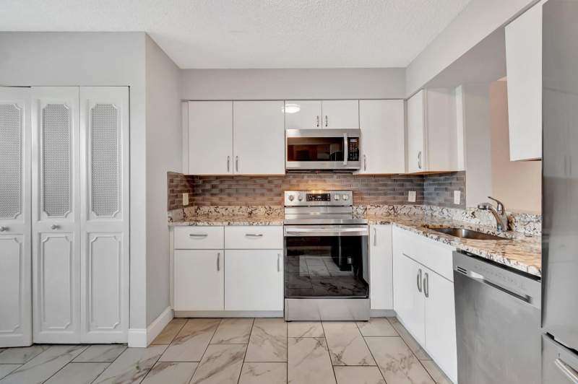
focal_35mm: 15
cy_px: 192
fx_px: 241
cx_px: 289
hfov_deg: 100.4
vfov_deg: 77.2
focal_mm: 10
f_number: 8
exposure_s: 1/13
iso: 1000
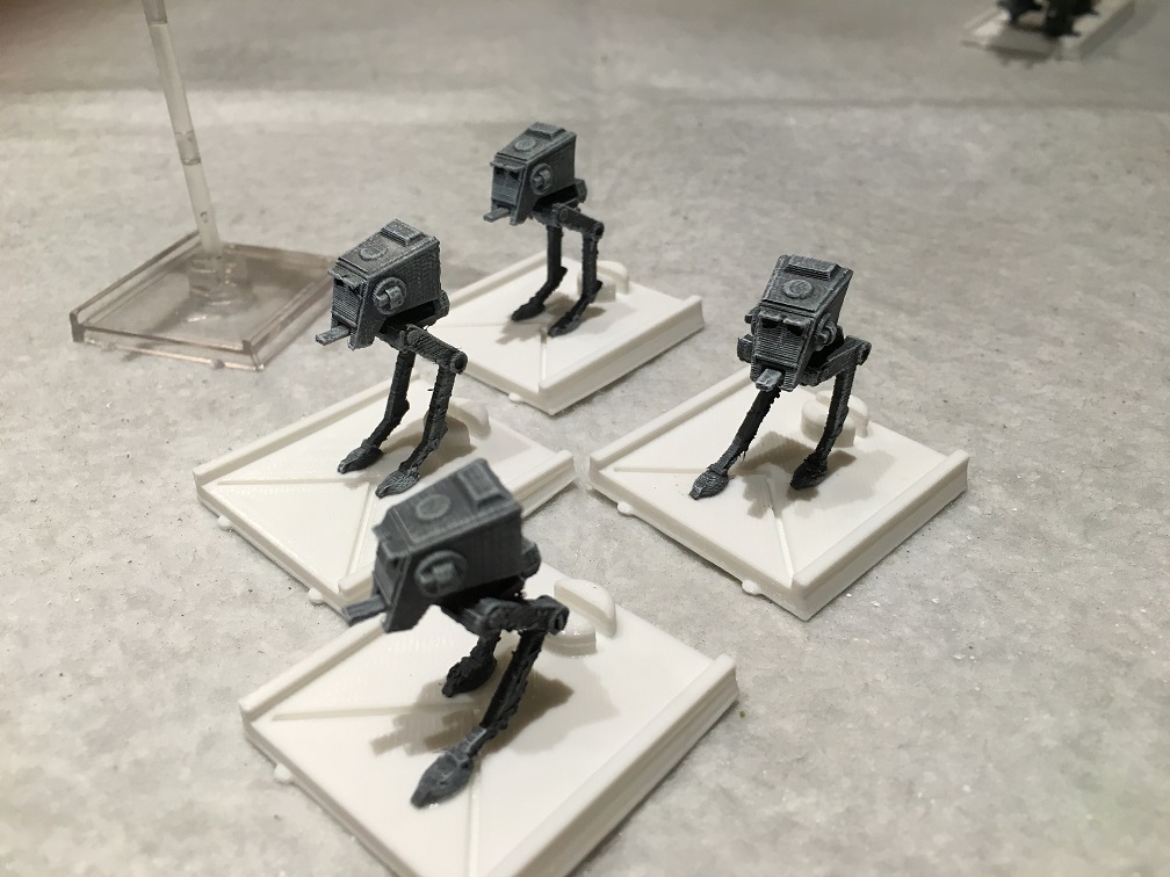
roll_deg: +0.9
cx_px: 585
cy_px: 438
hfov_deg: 61.7
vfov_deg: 48.2
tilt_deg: -34.5
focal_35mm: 29
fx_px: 980
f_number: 2.2
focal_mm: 4.15
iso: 32
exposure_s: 1/30
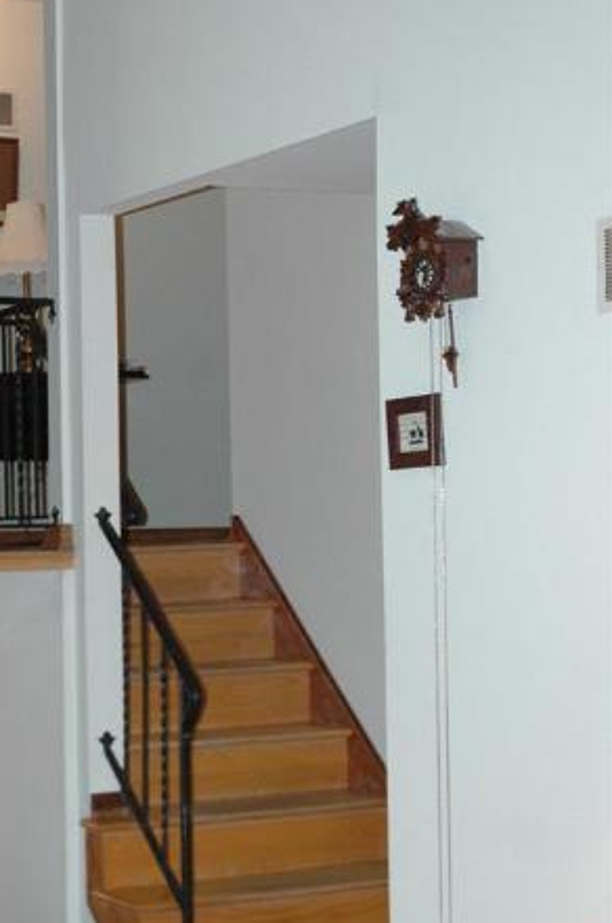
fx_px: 1941
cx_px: 80
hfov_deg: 17.7
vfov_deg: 26.7
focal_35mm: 76
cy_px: 472
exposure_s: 1/60
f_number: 4
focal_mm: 29
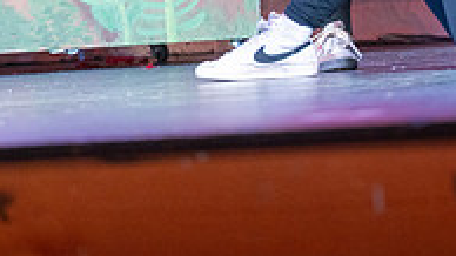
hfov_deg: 5.7
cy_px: -226
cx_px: 501
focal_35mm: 380
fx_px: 4593
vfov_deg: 3.2
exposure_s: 1/320
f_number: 2.8
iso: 1000
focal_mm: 97
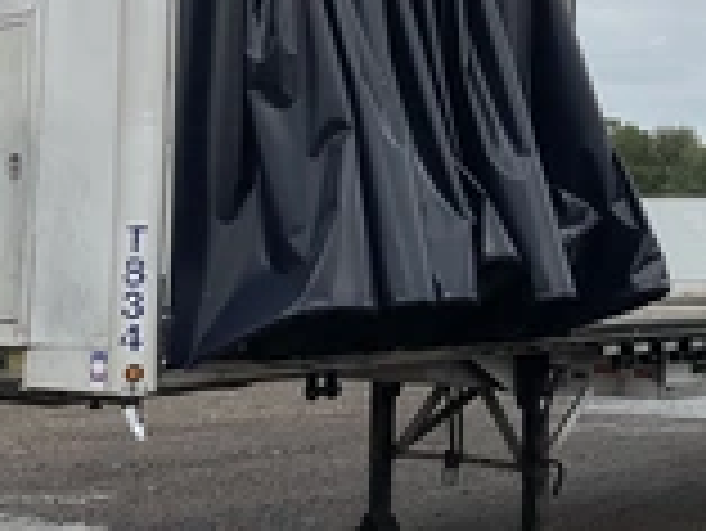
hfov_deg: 25.8
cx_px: 576
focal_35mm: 74
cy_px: 99
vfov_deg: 19.7
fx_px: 1510
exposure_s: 1/1984
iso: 25
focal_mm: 3
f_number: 1.8
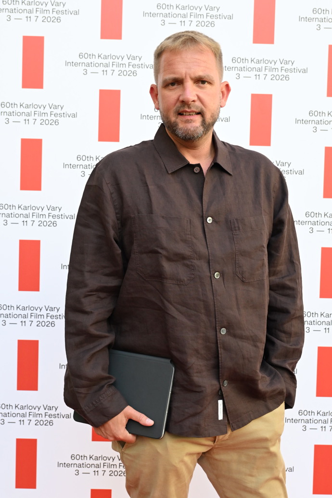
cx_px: 166
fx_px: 747
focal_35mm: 54
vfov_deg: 36.9
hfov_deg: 25.1
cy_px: 249
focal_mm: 36
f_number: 4.5
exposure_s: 1/1000
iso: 1250
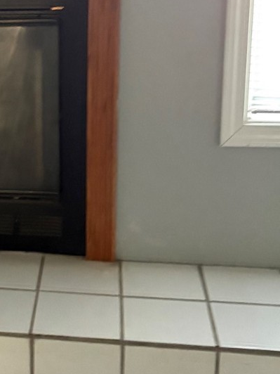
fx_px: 809
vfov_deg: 25.8
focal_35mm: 75
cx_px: -68
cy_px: 120
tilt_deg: -15.4
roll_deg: +2.9
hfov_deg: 18.5
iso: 640
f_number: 1.6
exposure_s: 1/30
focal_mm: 5.96
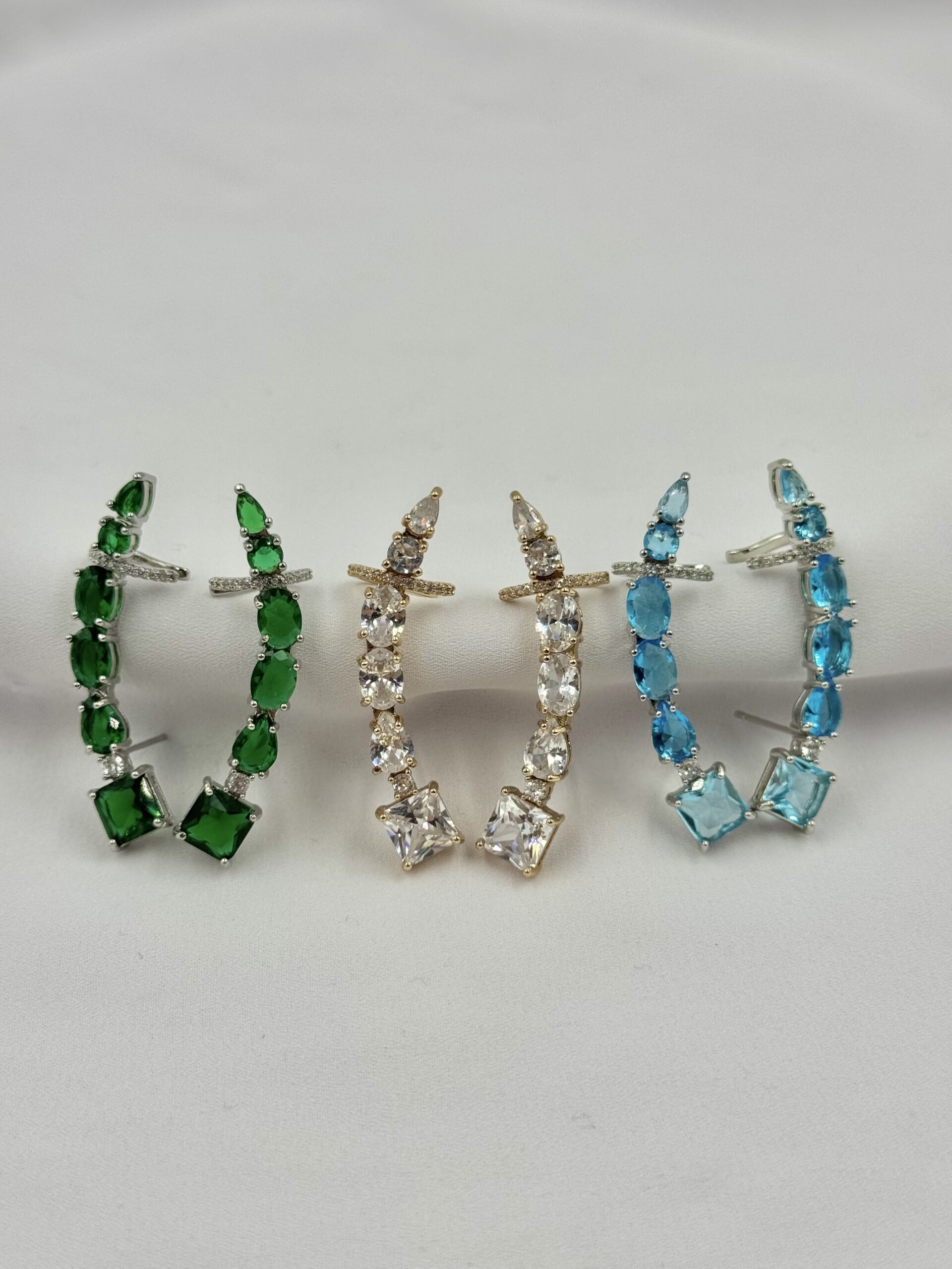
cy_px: 634
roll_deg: +1.1
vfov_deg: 39.7
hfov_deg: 30.3
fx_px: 1760
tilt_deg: -38.4
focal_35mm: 48
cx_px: 476
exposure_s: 1/1263
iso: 64
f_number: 1.78
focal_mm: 6.76
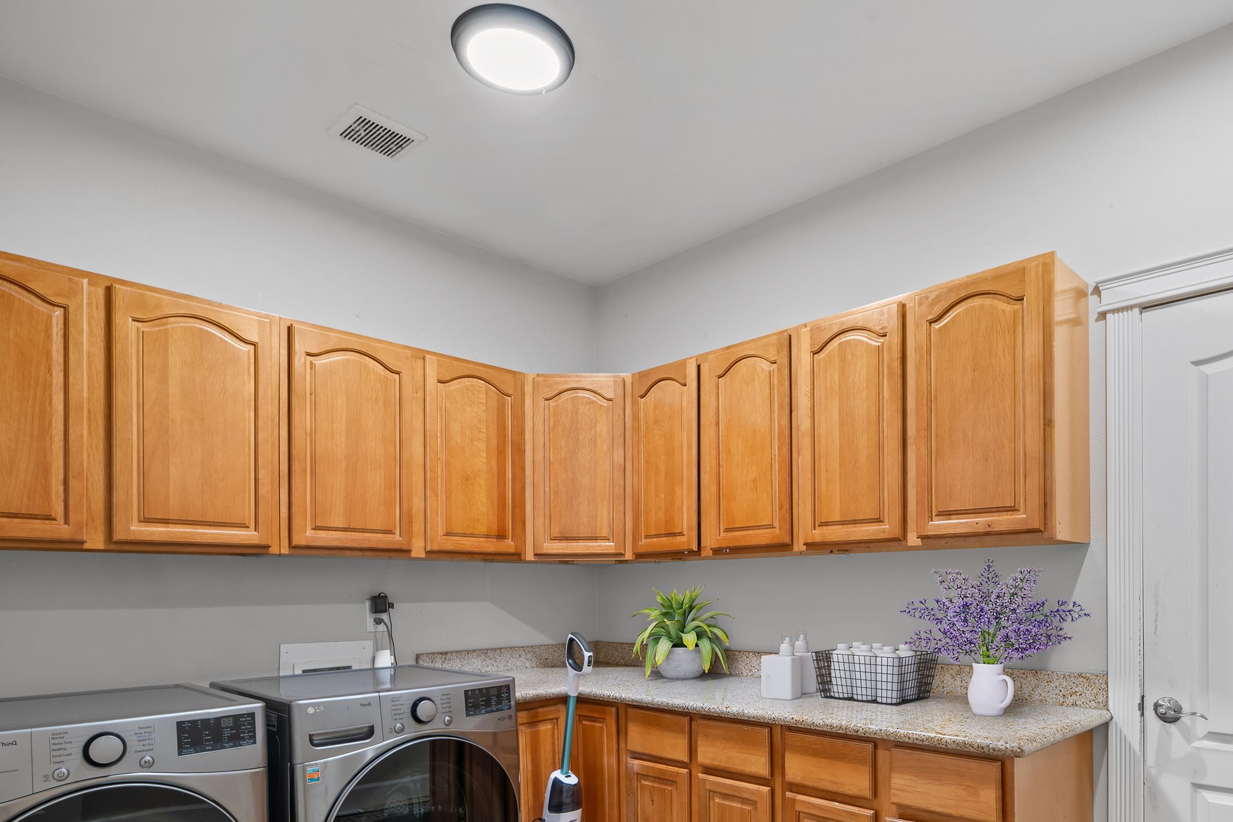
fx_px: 788
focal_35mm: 23
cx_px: 717
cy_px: 585
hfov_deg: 75.5
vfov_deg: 53.3
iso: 100
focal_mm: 16
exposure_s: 4
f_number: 8
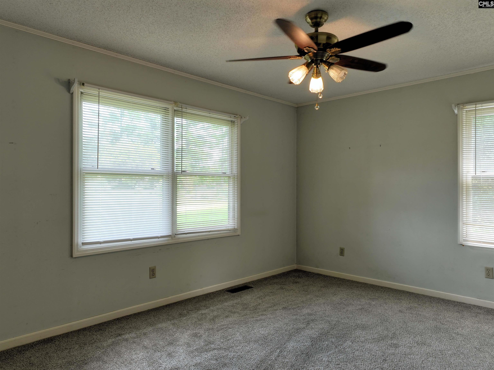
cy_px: 185
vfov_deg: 56.8
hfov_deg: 71.6
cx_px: 247
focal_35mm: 24
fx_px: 342
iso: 210
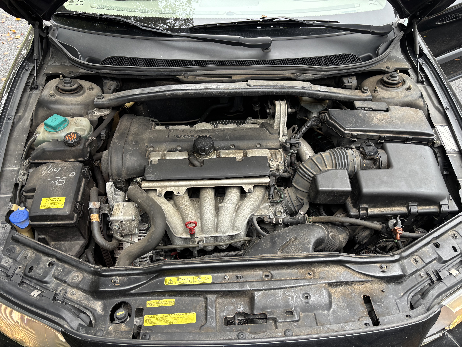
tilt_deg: -46.4
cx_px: 231
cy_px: 174
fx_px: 347
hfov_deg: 67.3
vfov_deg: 53.1
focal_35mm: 26
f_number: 1.6
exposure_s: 1/121
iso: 125
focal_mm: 5.96
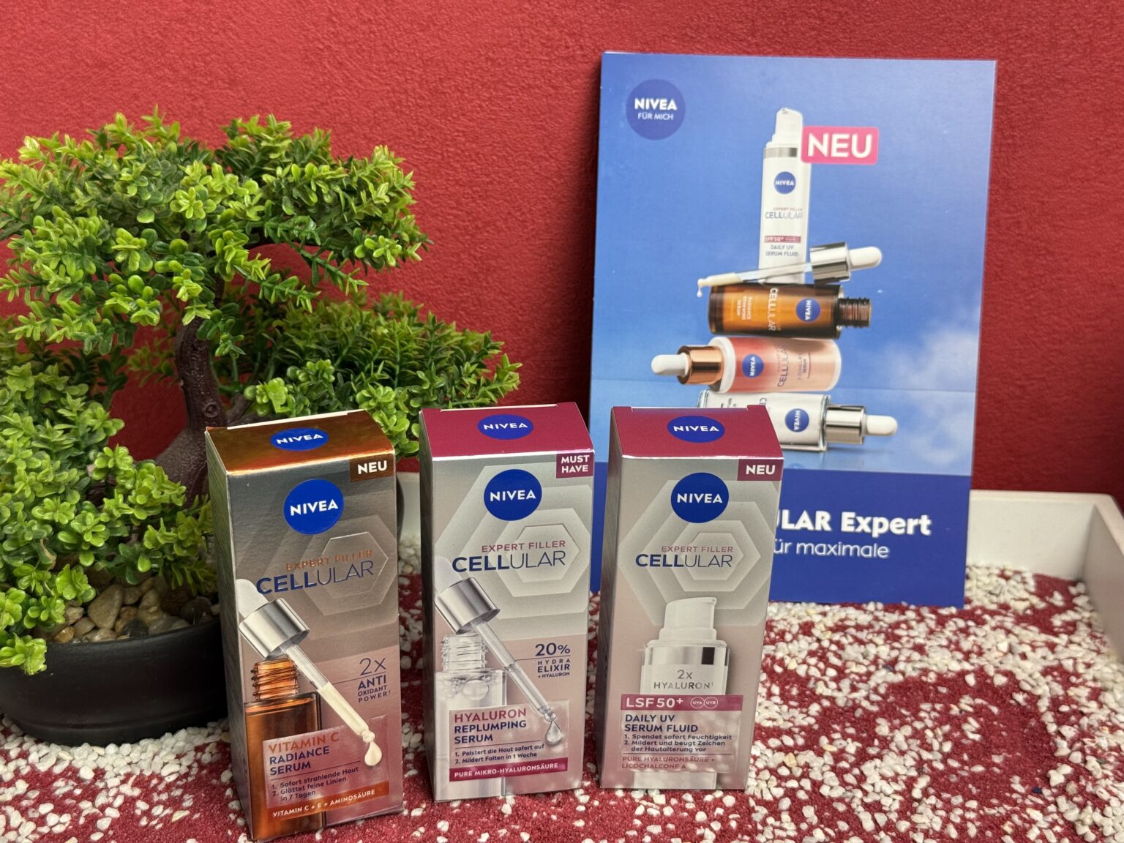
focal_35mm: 48
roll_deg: -0.9
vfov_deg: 30.3
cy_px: 422
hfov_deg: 39.7
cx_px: 562
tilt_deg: -24.8
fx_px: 1559
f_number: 1.78
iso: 64
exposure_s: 1/50
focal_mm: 6.76
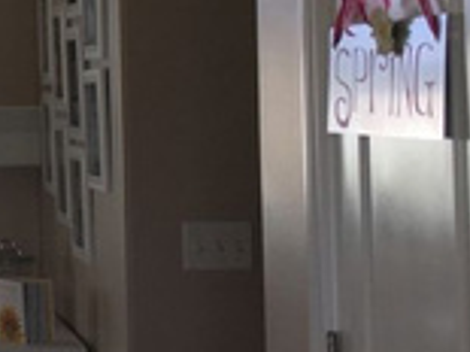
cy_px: 39
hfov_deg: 14.9
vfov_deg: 12.2
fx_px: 1628
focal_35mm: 120
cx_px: -285
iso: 32
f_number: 2.2
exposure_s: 1/120
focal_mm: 4.15
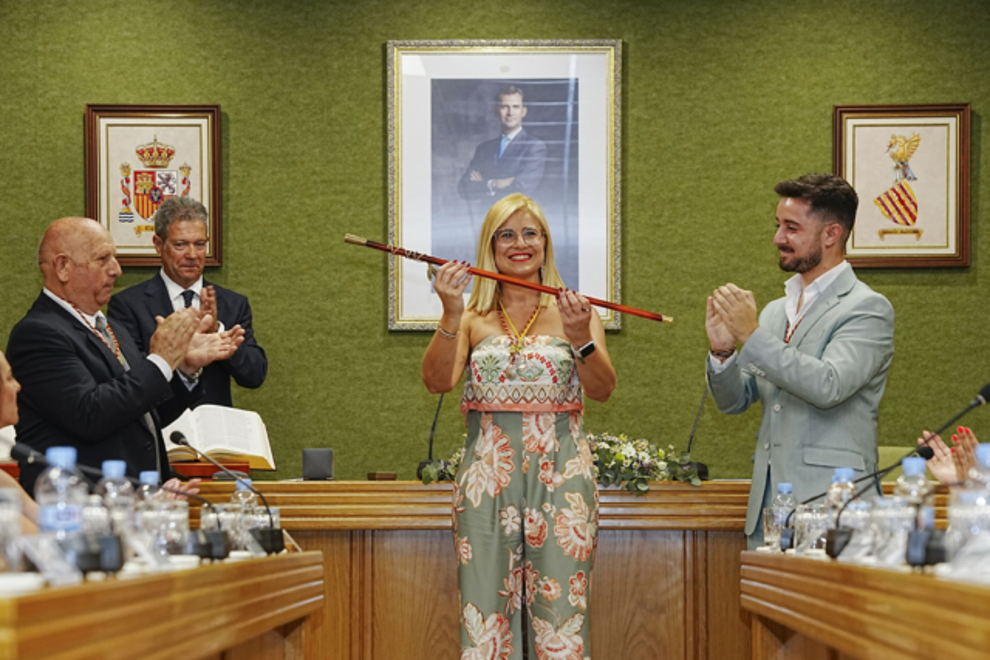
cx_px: 495
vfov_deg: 19.5
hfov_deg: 28.8
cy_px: 330
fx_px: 1925
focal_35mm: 70
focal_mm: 70
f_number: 3.5
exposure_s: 1/200
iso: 800
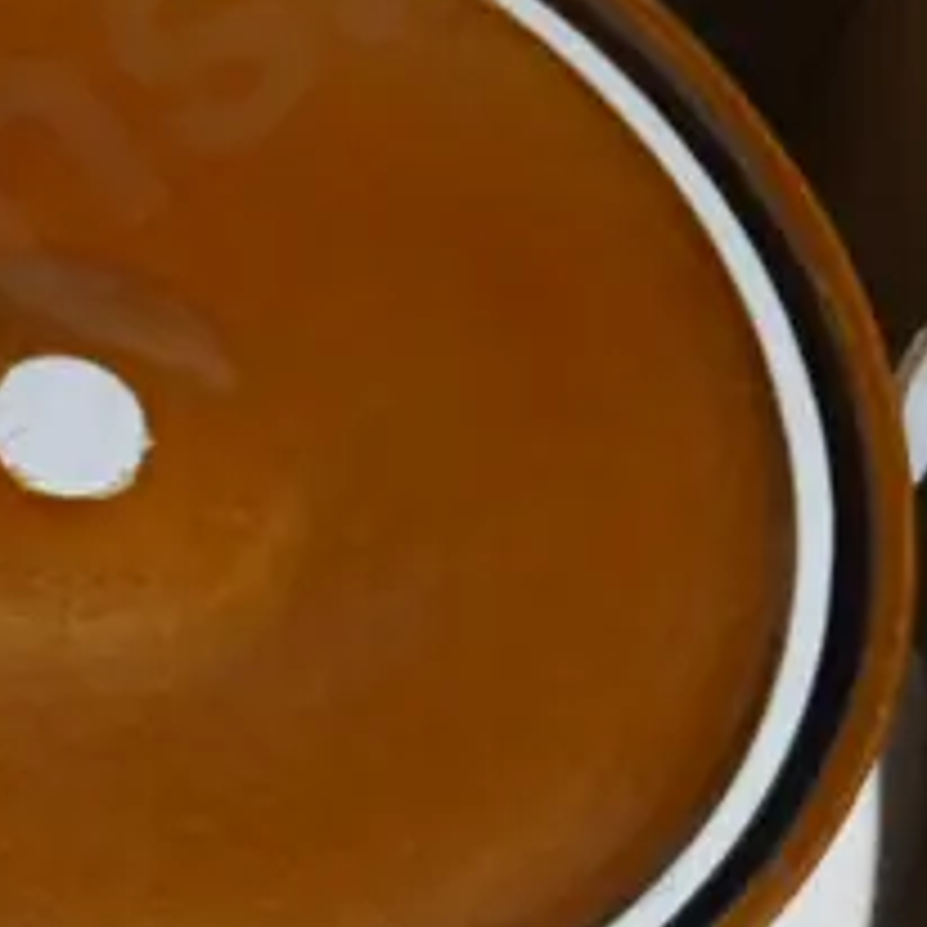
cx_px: -693
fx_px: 5332
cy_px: 716
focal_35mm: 176
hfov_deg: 9.5
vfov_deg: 9.9
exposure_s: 1/60
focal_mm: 20
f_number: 4.5
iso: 1250
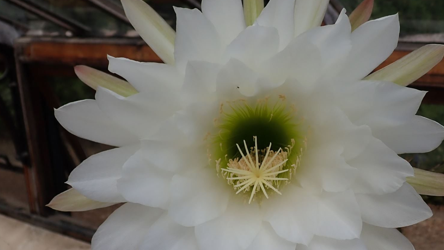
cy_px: 149
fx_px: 518
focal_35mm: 44
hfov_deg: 46.2
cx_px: 261
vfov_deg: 27.1
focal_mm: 5.5
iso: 100
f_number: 3.2
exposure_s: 1/640
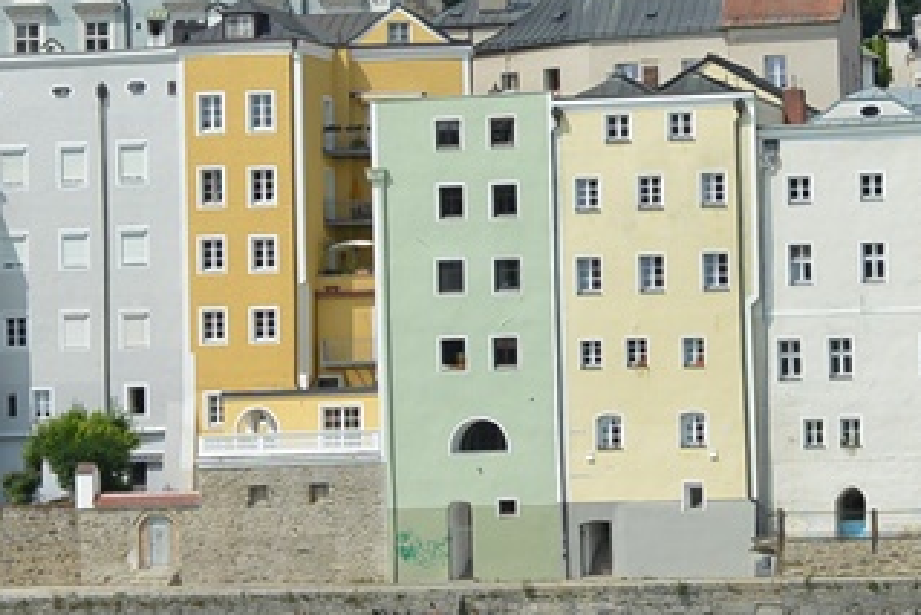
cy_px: 175
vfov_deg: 6.9
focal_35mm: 200
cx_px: 745
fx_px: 5119
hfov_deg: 10.3
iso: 100
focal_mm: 22.1
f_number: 5
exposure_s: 1/1000
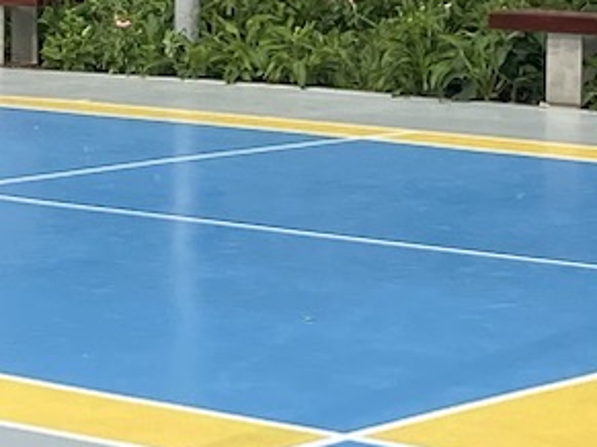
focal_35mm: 183
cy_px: 29
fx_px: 3155
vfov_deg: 8.1
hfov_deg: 10.8
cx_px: 98
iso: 32
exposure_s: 1/1585
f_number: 1.8
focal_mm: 4.25
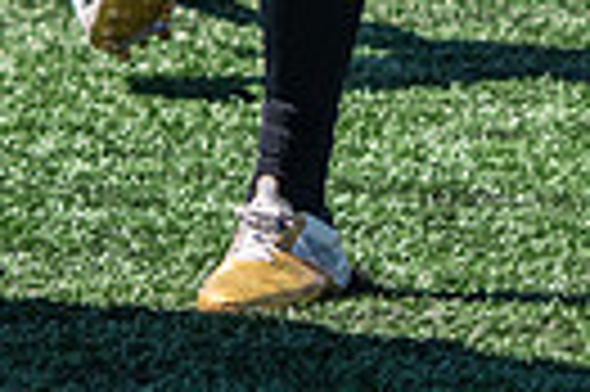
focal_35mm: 885
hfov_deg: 2.3
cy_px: -408
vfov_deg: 1.5
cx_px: -53
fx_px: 14486
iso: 160
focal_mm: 105
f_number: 2.8
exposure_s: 1/2500
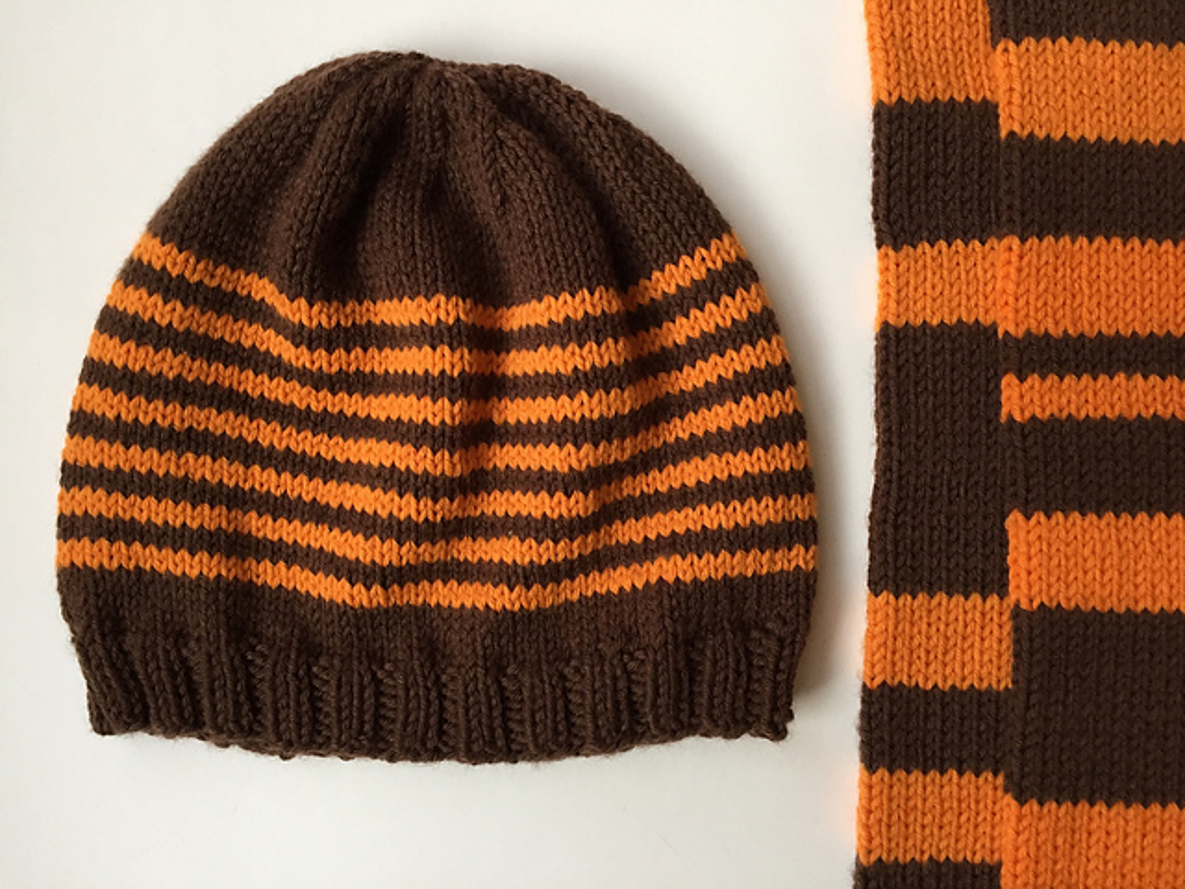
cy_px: 444
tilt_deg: -89.2
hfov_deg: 61.7
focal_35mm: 29
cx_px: 592
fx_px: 993
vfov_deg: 48.2
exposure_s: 1/30
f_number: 2.2
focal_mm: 4.15
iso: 50
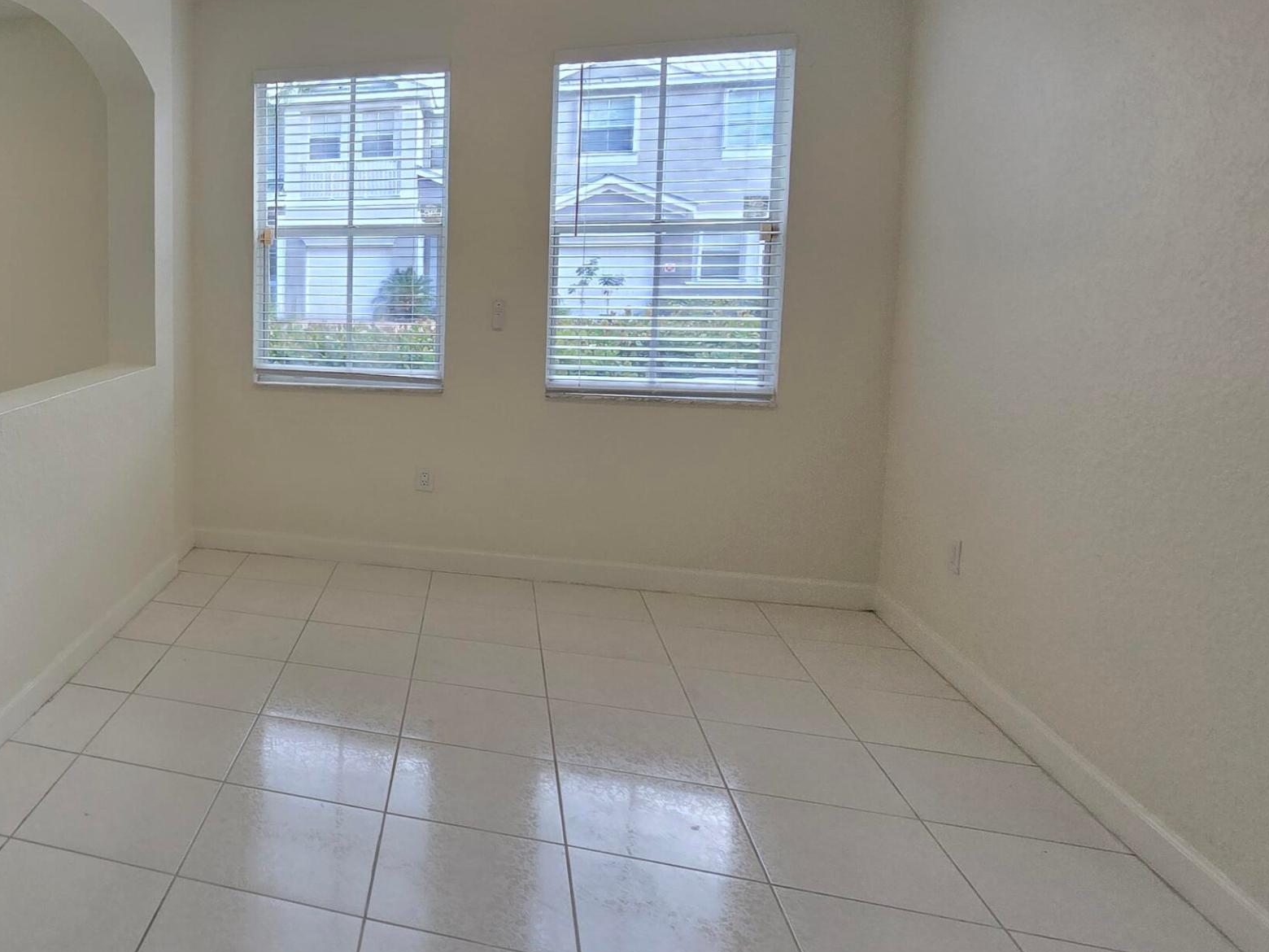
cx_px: 139
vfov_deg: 56.1
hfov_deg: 61.1
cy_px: 357
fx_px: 880
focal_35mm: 24
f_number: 2.2
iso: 64
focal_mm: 2.2
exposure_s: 1/120
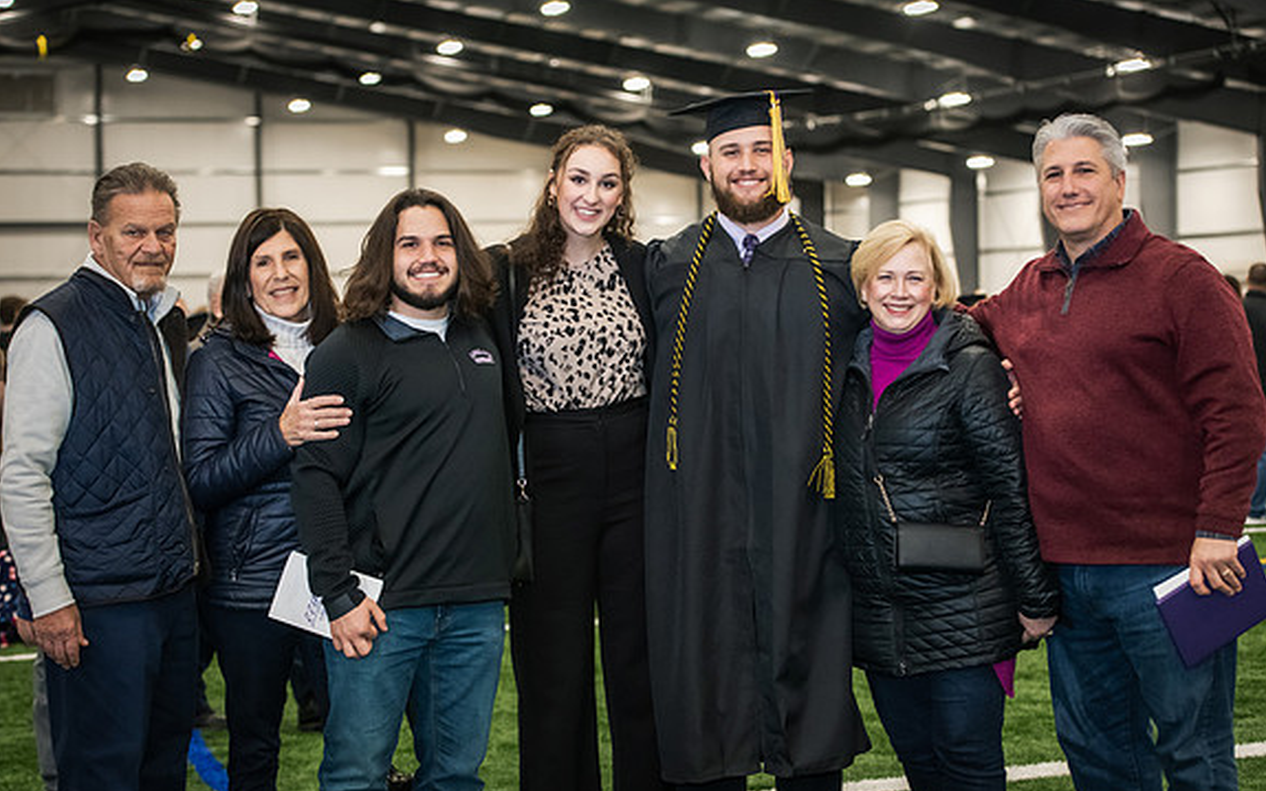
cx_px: 636
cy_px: 402
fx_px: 2483
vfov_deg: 18.1
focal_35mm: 72
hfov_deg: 28.6
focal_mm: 70
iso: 3200
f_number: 3.5
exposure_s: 1/200
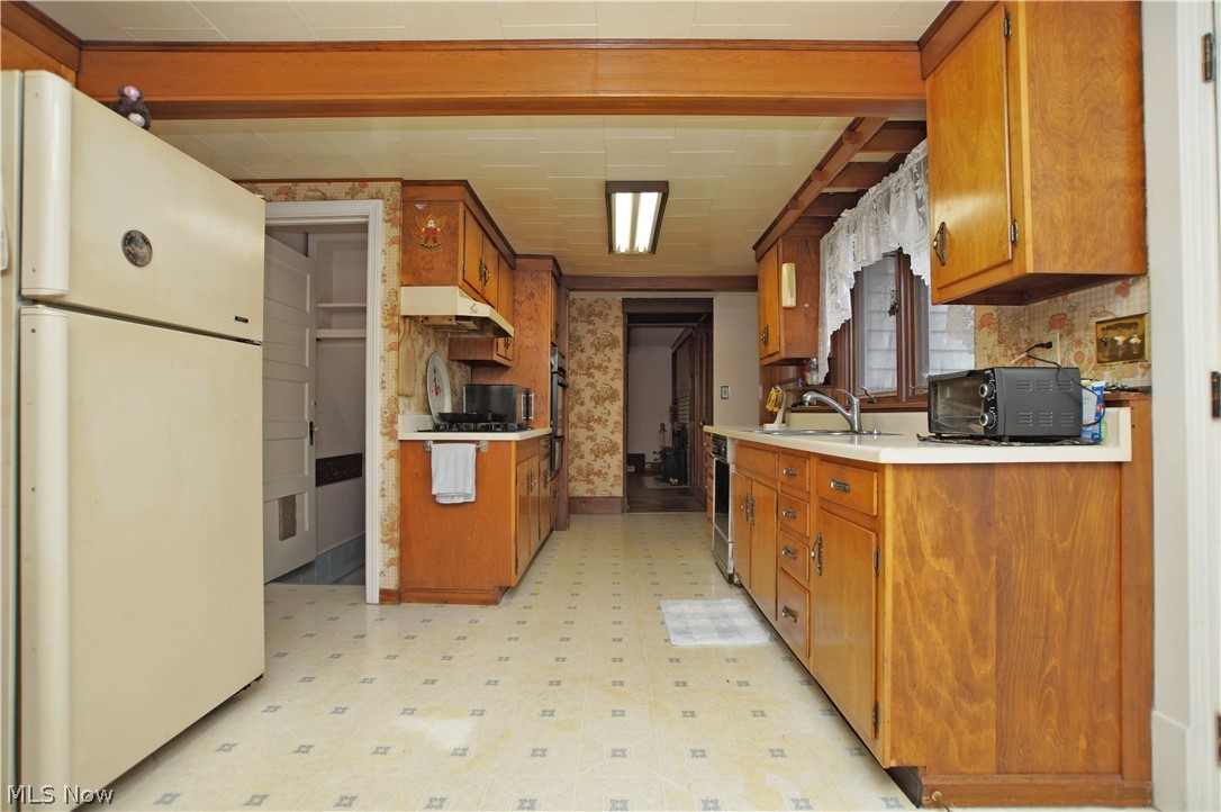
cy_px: 406
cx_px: 610
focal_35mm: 16
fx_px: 559
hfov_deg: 95.0
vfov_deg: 72.0
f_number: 4.5
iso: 125
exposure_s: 1/40
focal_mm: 11
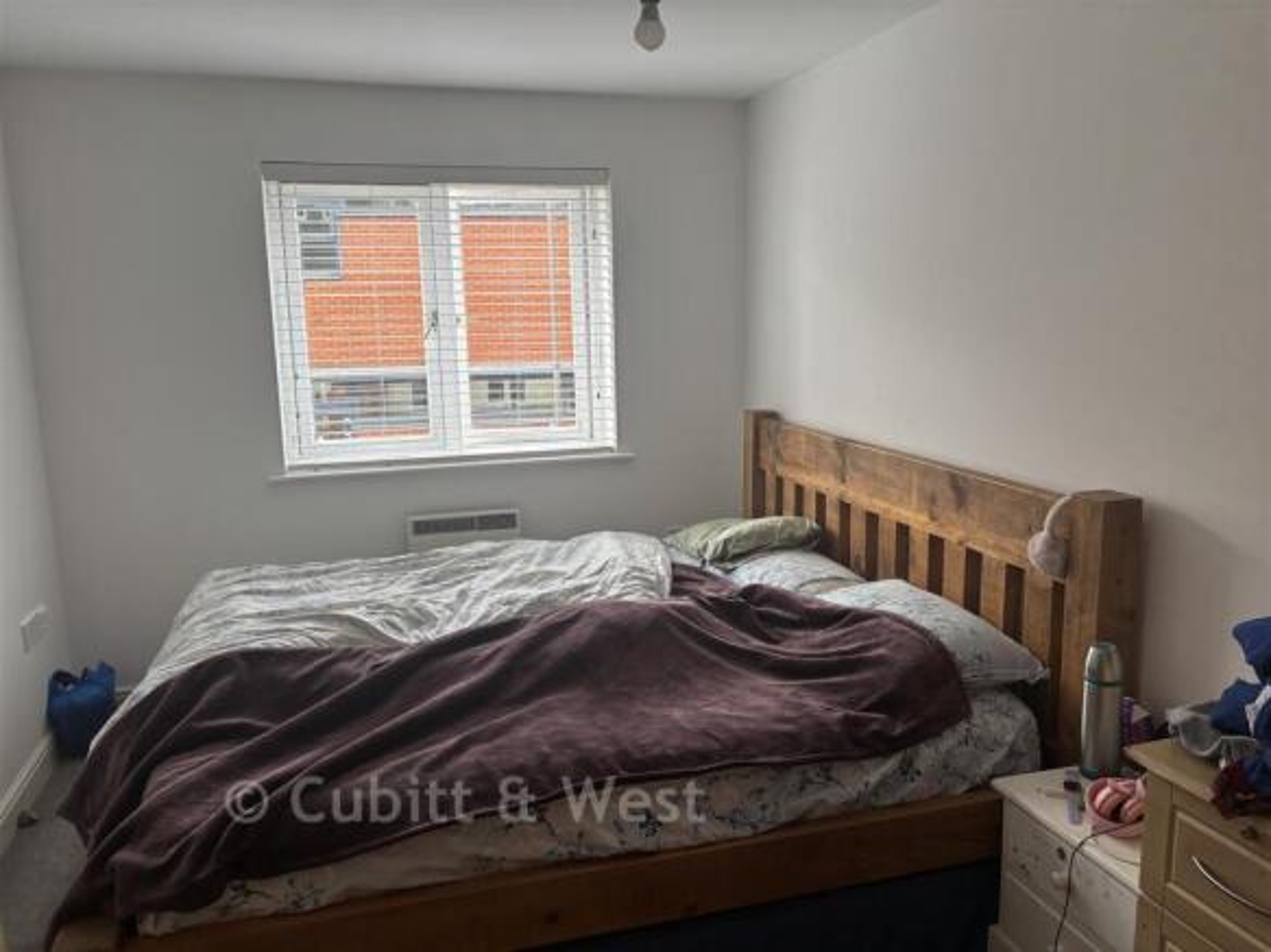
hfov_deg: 67.3
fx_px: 954
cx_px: 636
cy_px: 476
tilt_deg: -8.9
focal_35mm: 26
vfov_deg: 53.0
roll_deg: +1.0
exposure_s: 1/62
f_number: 1.6
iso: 125
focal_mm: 5.96
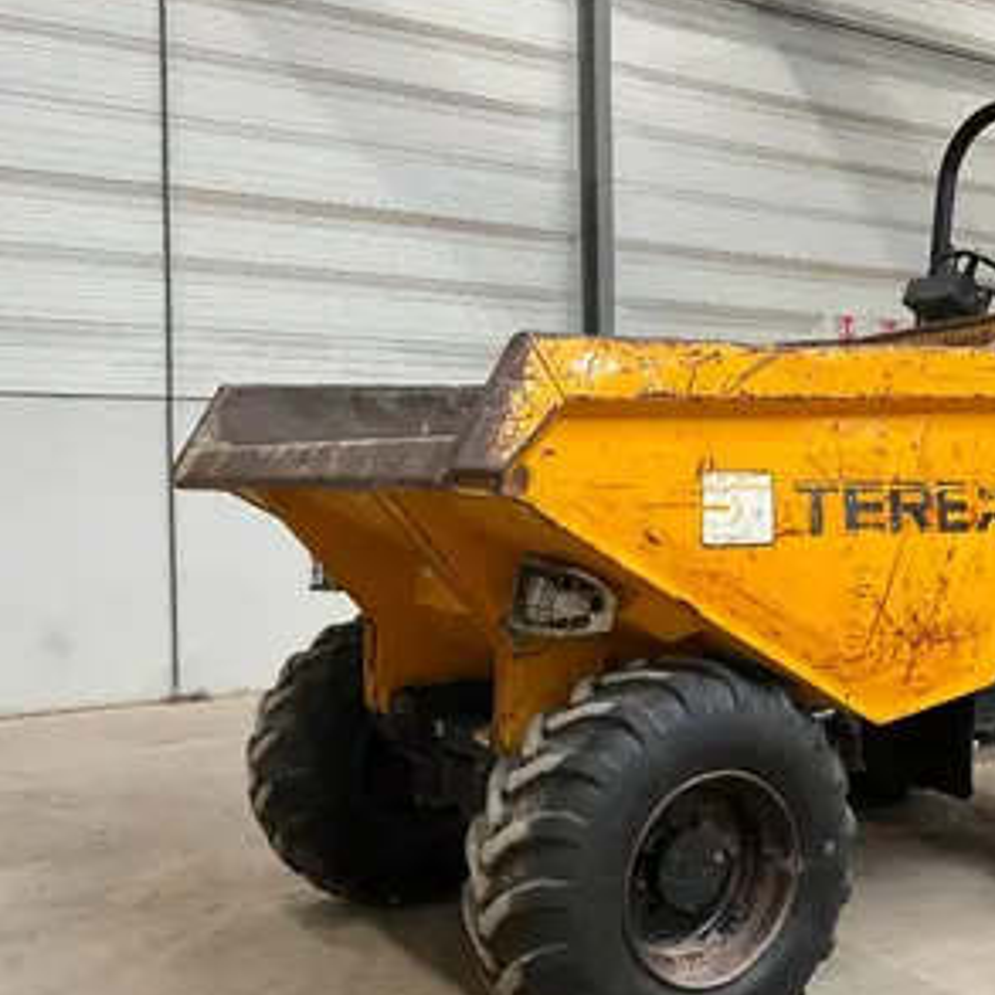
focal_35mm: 42
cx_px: 784
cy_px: 537
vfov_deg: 40.0
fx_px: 1366
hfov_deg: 38.6
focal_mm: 3
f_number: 1.8
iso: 160
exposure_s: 1/60
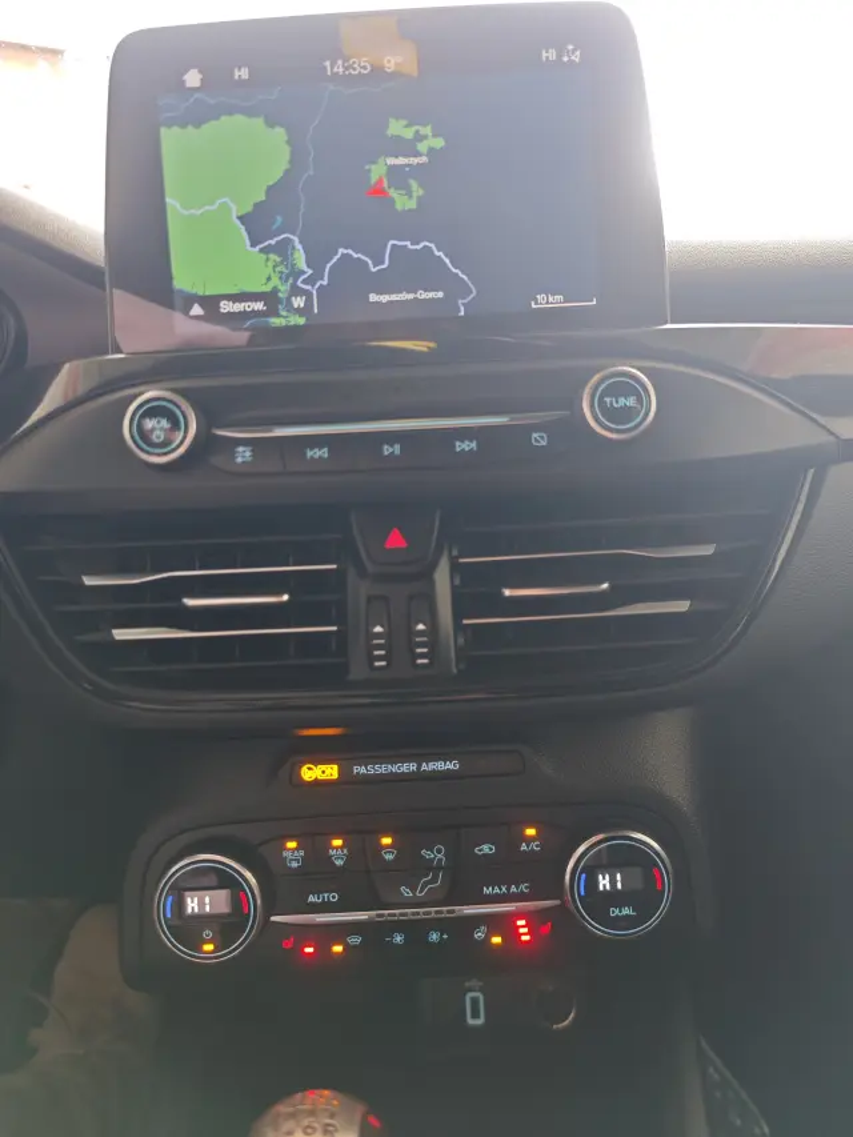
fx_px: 755
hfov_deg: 58.9
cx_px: 426
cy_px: 568
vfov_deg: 73.9
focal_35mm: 23
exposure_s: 1/50
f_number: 1.63
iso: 200
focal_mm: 8.72
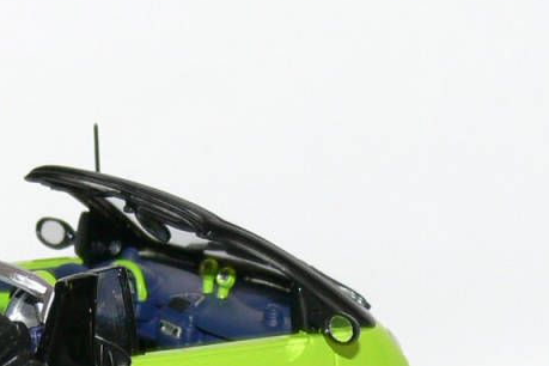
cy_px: 441
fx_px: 3995
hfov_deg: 7.8
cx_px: 112
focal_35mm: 262
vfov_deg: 5.2
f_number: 4
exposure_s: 1/30
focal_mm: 15.1
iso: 100
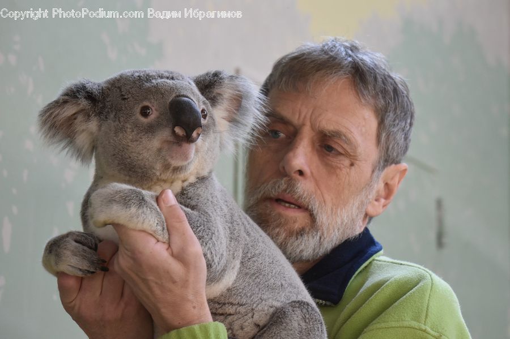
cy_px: 170
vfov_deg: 9.1
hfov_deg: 13.7
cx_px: 255
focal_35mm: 150
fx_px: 2124
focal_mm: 100
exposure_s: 1/125
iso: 800
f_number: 5.6
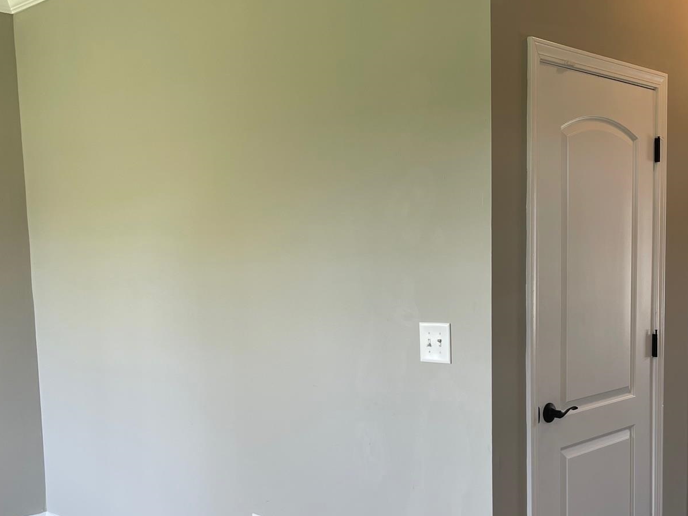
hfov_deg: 42.5
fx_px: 874
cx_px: 447
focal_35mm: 44
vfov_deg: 32.6
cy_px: 339
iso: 40
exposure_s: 1/120
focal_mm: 5.1
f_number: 1.6
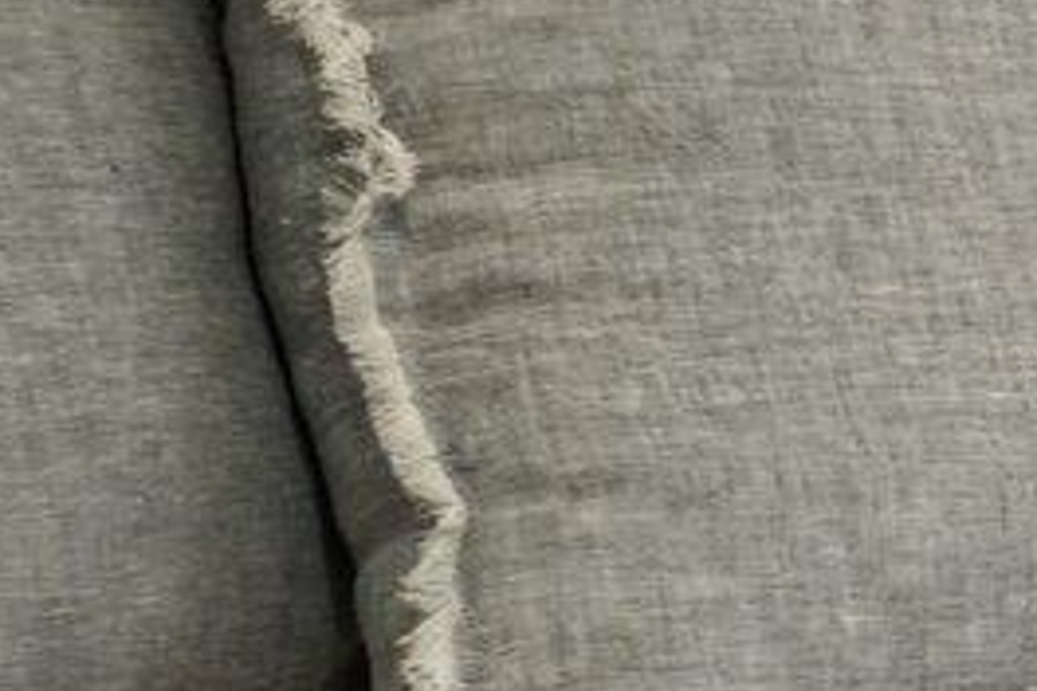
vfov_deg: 10.1
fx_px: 3914
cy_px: 265
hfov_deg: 8.5
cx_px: 4003
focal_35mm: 136
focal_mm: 17.5
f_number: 8
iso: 320
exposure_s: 1/4
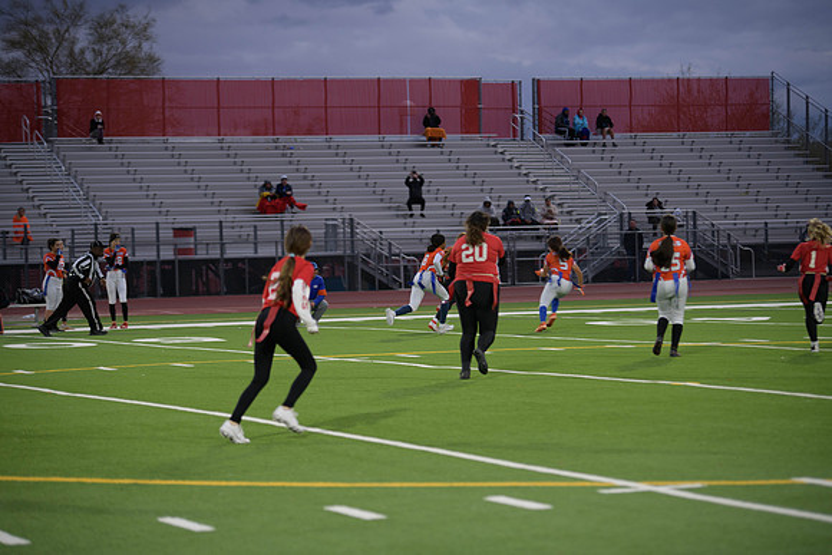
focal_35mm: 122
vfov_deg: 11.2
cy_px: 278
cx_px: 416
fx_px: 2820
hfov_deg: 16.8
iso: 450
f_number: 2.8
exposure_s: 1/200
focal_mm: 122
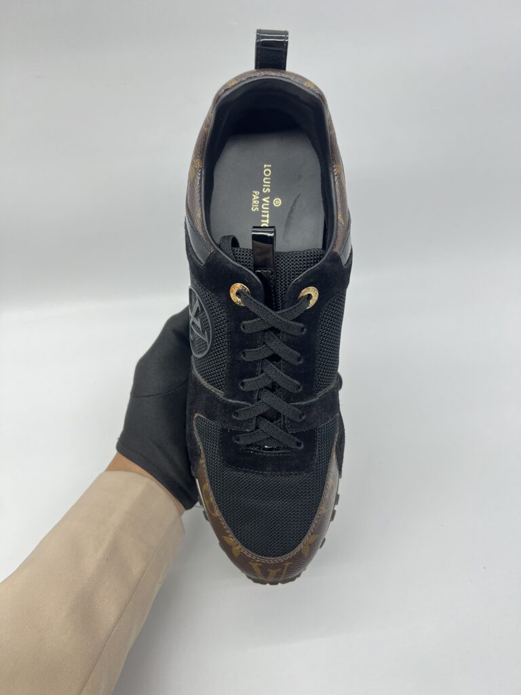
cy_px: 348
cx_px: 260
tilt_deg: -49.6
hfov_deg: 53.1
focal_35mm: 26
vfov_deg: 67.3
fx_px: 522
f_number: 1.5
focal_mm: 5.7
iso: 50
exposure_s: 1/100
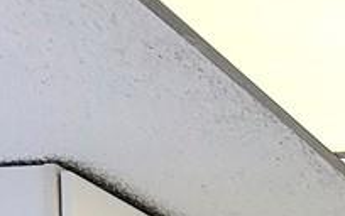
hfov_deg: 14.3
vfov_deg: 9.5
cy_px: 653
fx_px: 1017
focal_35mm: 108
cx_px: 783
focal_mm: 2.2
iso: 80
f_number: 2.2
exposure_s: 1/60.2
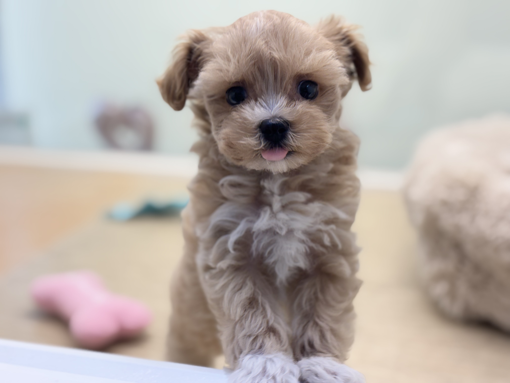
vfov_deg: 28.0
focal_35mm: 52
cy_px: 192
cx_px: 255
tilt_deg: -15.4
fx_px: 766
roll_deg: +1.6
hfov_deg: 36.8
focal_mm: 5.96
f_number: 1.6
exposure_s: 1/50
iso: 40
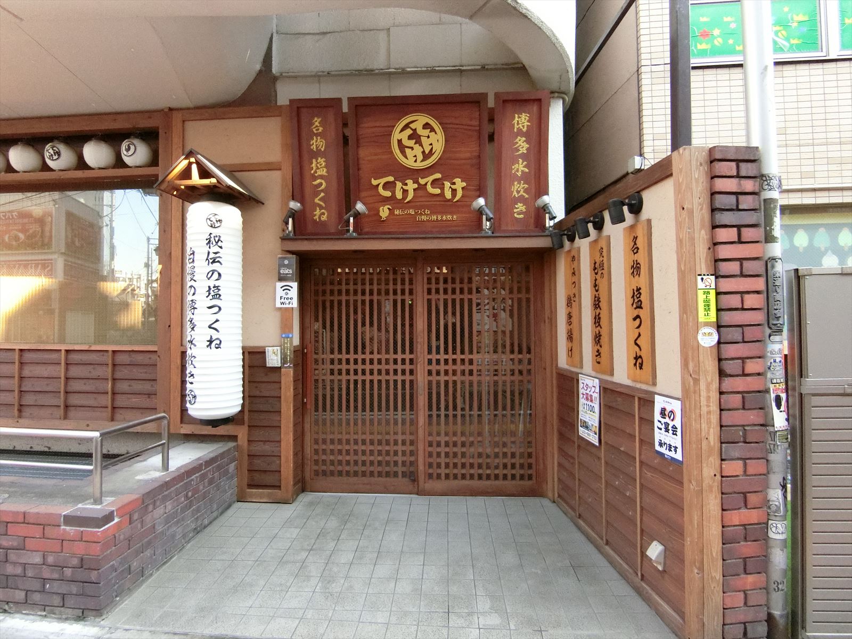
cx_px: 426
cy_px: 320
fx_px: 468
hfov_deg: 84.7
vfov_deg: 68.7
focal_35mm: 19
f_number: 2.7
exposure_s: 1/640
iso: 1000
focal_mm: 4.06
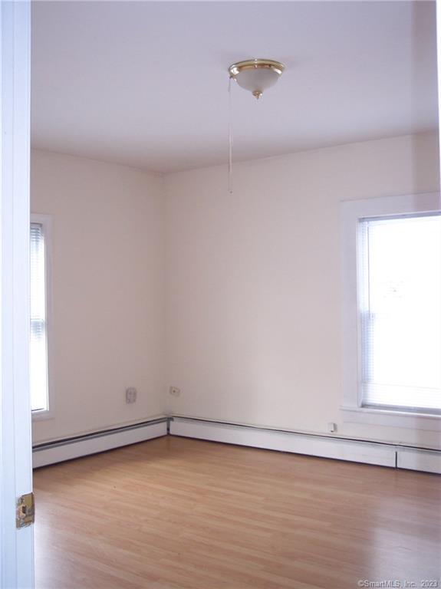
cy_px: 294
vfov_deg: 49.0
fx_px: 646
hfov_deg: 37.7
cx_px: 220
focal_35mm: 38
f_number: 2.8
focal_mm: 8
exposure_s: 1/45
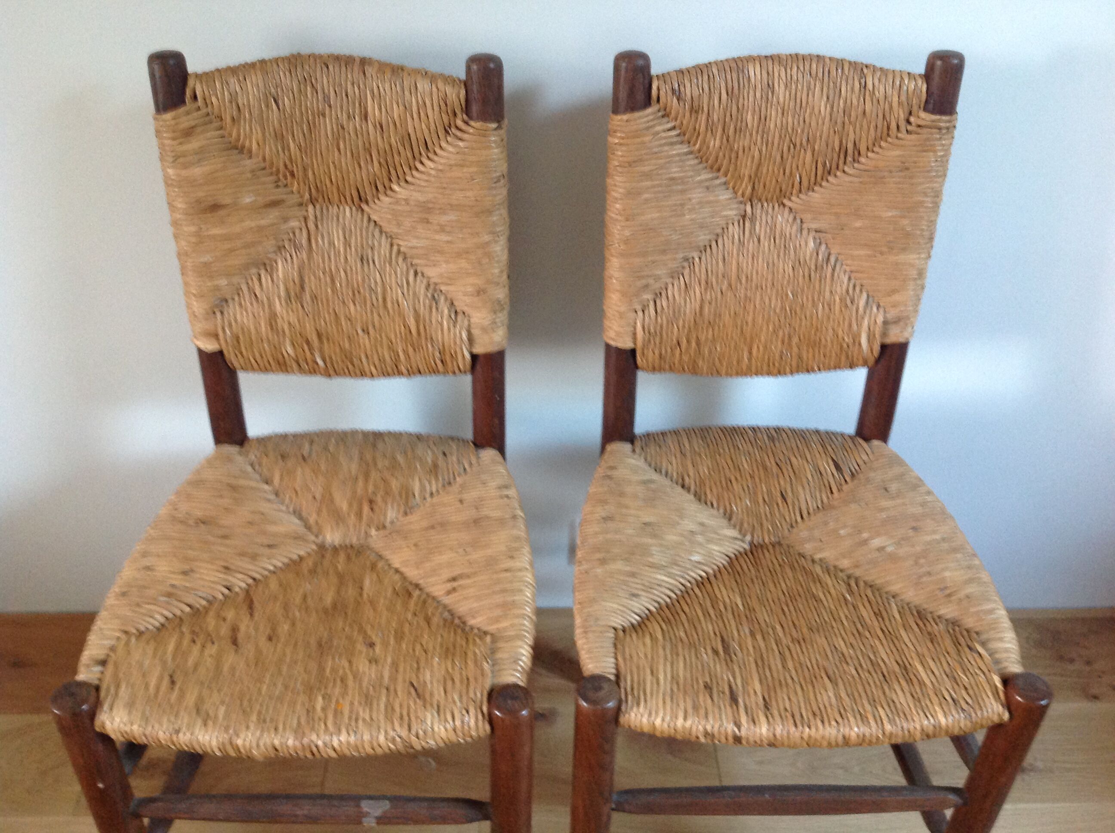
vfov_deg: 40.6
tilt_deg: -37.3
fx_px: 1126
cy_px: 416
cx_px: 558
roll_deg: -0.6
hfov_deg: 52.7
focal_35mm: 35
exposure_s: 1/15
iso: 250
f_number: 2.4
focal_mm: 4.28
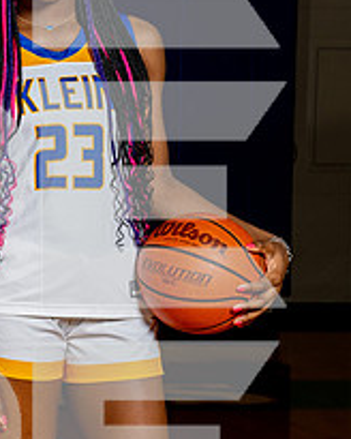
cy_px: 196
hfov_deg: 9.9
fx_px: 1935
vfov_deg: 12.9
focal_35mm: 149
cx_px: -259
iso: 400
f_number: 8
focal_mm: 56
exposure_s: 1/250
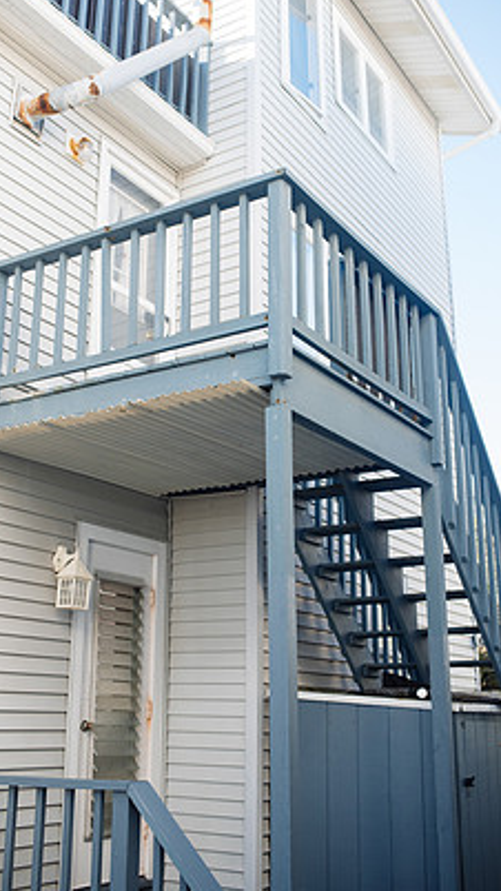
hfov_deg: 29.0
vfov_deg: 49.4
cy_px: 414
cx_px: 217
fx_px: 969
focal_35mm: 41
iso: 640
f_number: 2.8
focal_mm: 35
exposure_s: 1/1250
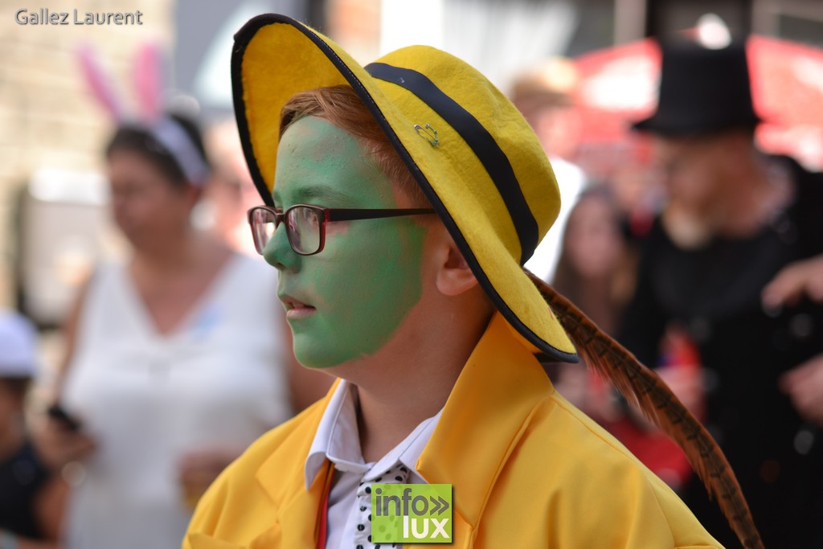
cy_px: 274
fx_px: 2915
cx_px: 412
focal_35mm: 128
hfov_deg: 16.1
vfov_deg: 10.8
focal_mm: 85
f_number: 2.8
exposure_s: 1/400
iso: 100
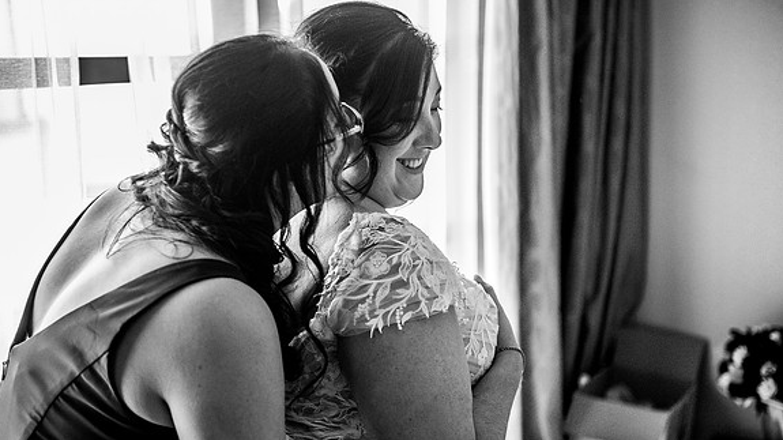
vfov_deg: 21.8
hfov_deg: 37.9
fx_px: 1142
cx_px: 391
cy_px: 251
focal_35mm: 55
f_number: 2.8
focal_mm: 52
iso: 1000
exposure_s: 1/125
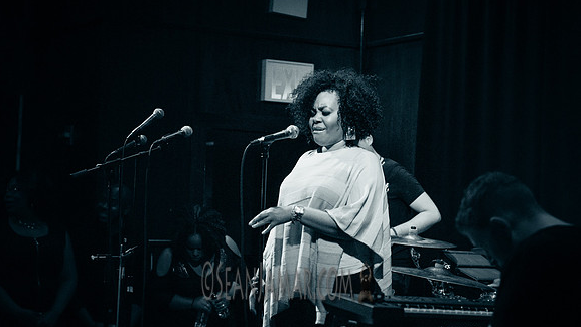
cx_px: 315
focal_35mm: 80
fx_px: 1233
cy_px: 171
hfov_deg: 26.5
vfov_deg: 15.1
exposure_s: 1/200
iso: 4000
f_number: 2.8
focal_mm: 70
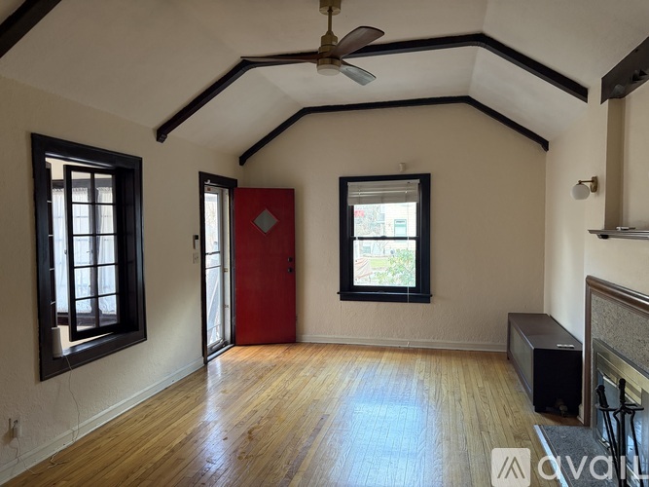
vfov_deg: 53.0
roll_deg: +1.0
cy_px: 244
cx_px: 324
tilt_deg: -3.0
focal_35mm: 26
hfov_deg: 67.3
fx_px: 487
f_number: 1.6
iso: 250
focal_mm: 5.96
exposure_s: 1/60
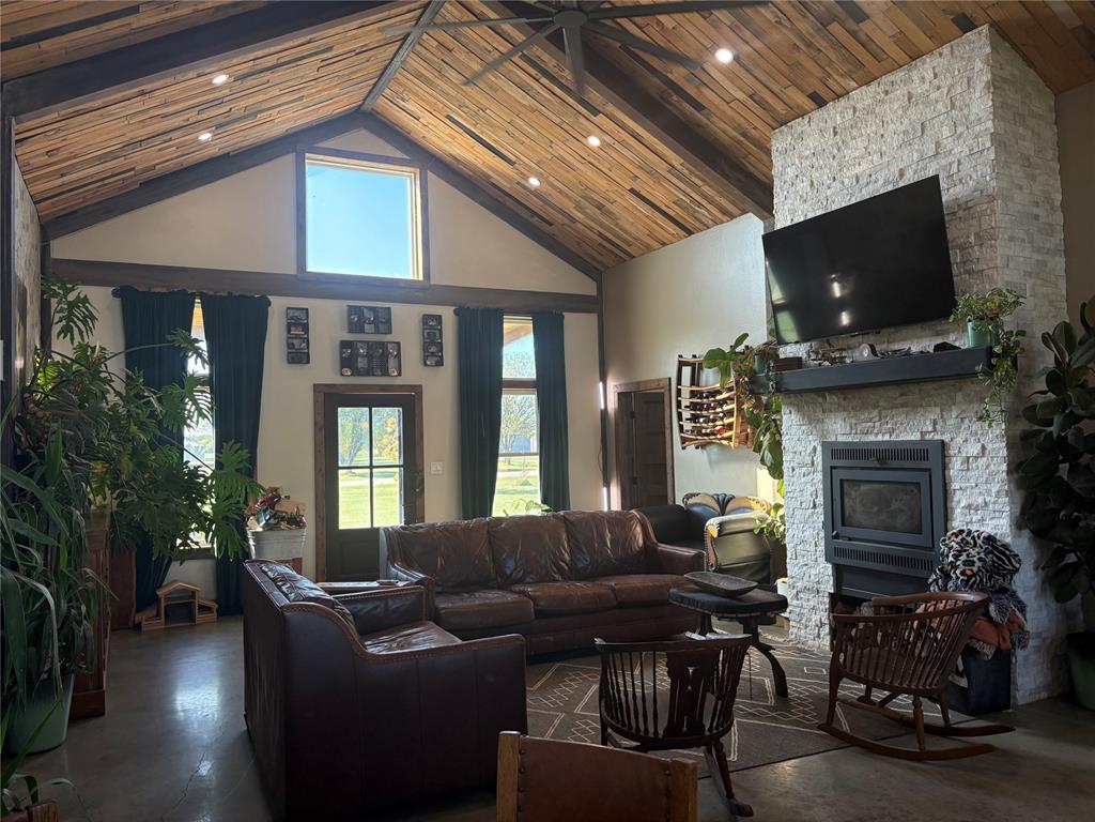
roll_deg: +2.0
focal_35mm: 26
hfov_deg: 67.3
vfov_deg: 53.1
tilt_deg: +3.1
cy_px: 411
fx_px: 822
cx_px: 548
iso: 125
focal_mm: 5.96
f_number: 1.6
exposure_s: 1/130
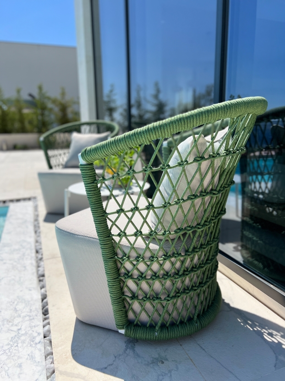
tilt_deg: -10.4
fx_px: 286
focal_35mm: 26
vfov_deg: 67.3
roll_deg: +2.3
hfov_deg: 53.0
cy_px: 190
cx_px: 142
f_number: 1.5
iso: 50
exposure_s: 1/4831
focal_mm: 5.7
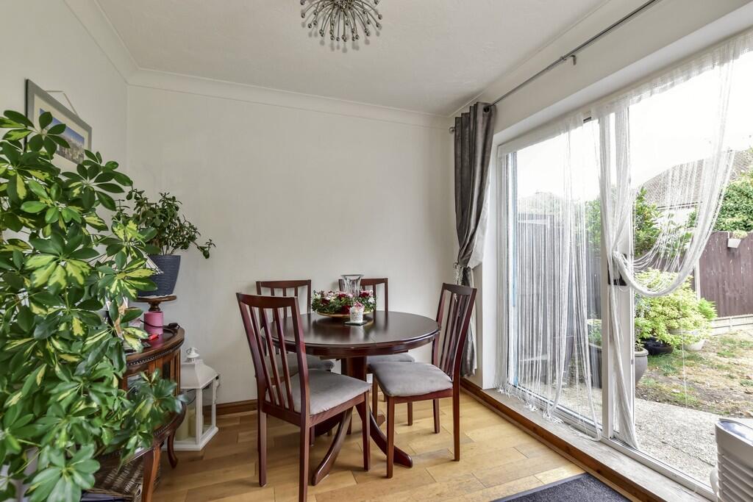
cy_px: 251
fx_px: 314
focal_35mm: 15
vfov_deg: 77.3
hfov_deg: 100.4
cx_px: 376
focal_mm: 10
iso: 640
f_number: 8
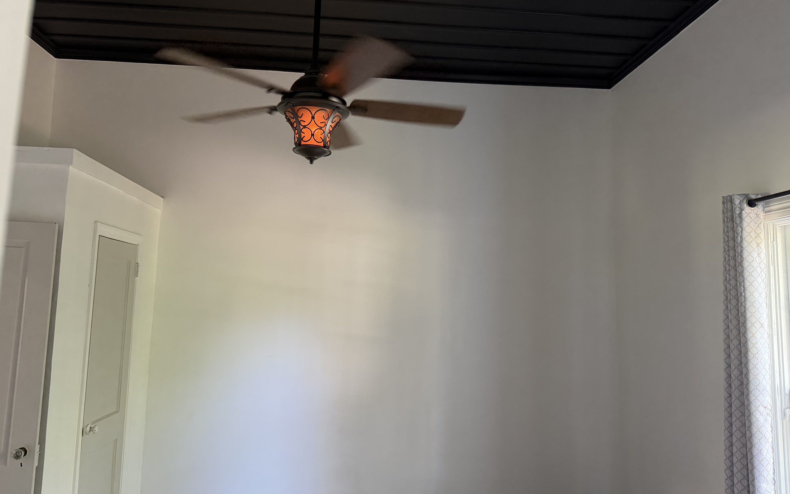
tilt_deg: +5.6
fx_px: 560
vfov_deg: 47.6
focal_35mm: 26
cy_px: 235
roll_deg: -1.4
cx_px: 400
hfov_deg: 70.4
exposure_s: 1/60
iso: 400
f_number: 1.78
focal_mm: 6.76
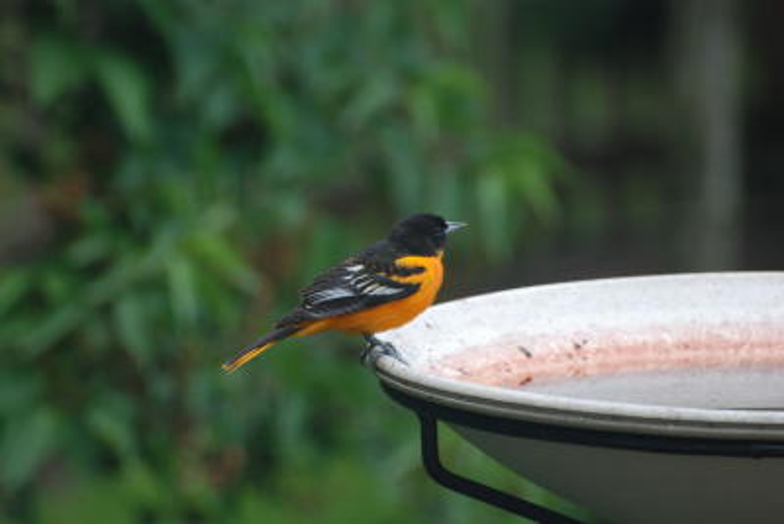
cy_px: 262
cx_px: 392
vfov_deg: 3.1
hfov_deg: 4.6
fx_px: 9803
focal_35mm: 450
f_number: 5.6
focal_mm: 300
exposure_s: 1/320
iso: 400
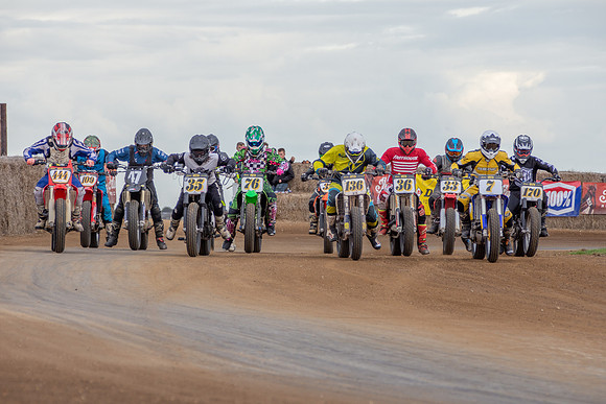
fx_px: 4698
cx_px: 297
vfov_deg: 4.9
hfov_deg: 7.4
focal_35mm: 279
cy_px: 197
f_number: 8
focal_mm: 155
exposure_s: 1/160
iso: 160
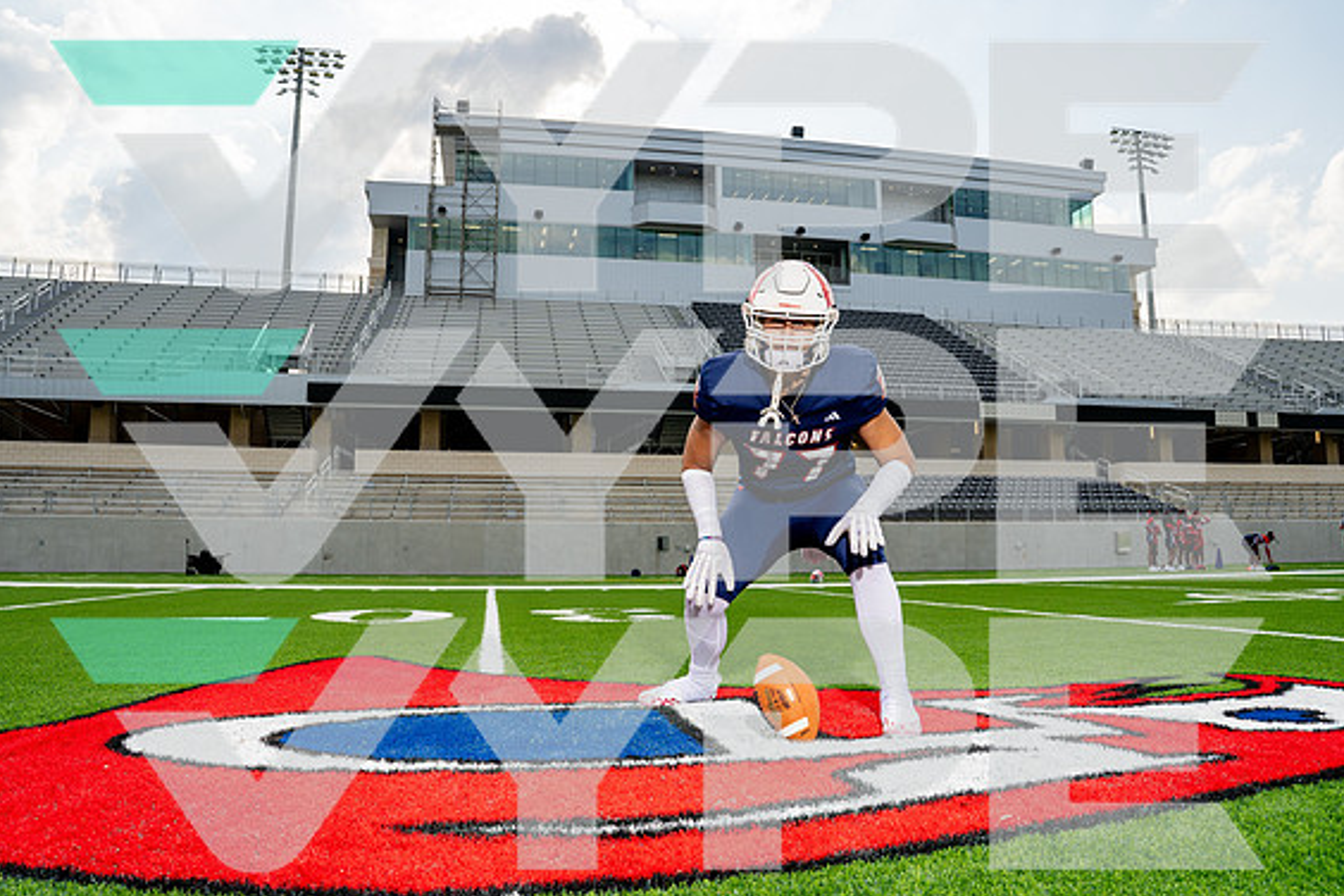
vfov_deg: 51.3
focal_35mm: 25
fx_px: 933
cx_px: 665
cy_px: 456
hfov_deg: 71.5
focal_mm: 24
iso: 100
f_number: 8
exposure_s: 1/250
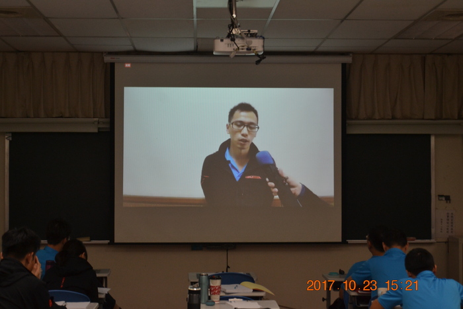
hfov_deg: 24.6
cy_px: 154
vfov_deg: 16.6
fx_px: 1061
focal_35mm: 82
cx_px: 232
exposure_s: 1/60
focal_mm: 55
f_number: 5.6
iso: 640
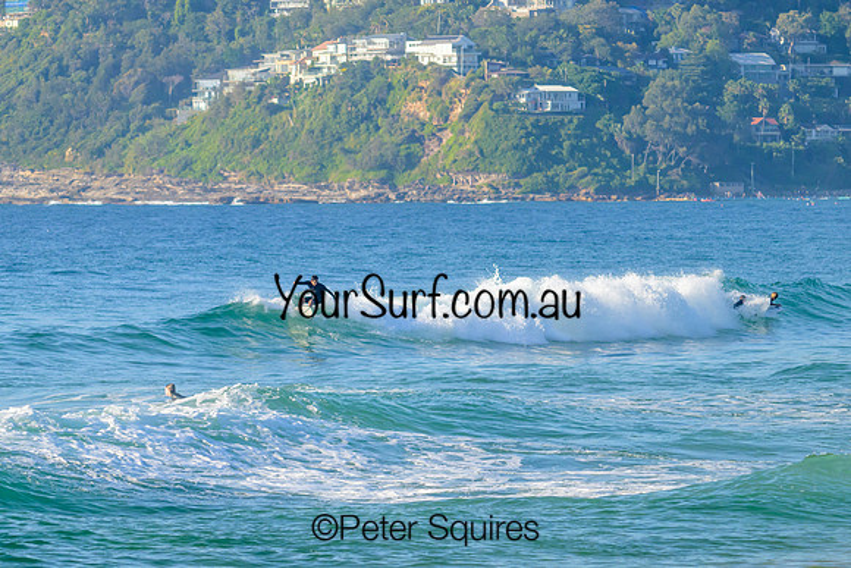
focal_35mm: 271
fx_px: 6408
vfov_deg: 5.1
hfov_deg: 7.6
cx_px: 313
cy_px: 340
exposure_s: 1/2000
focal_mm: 210
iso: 1000
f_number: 9
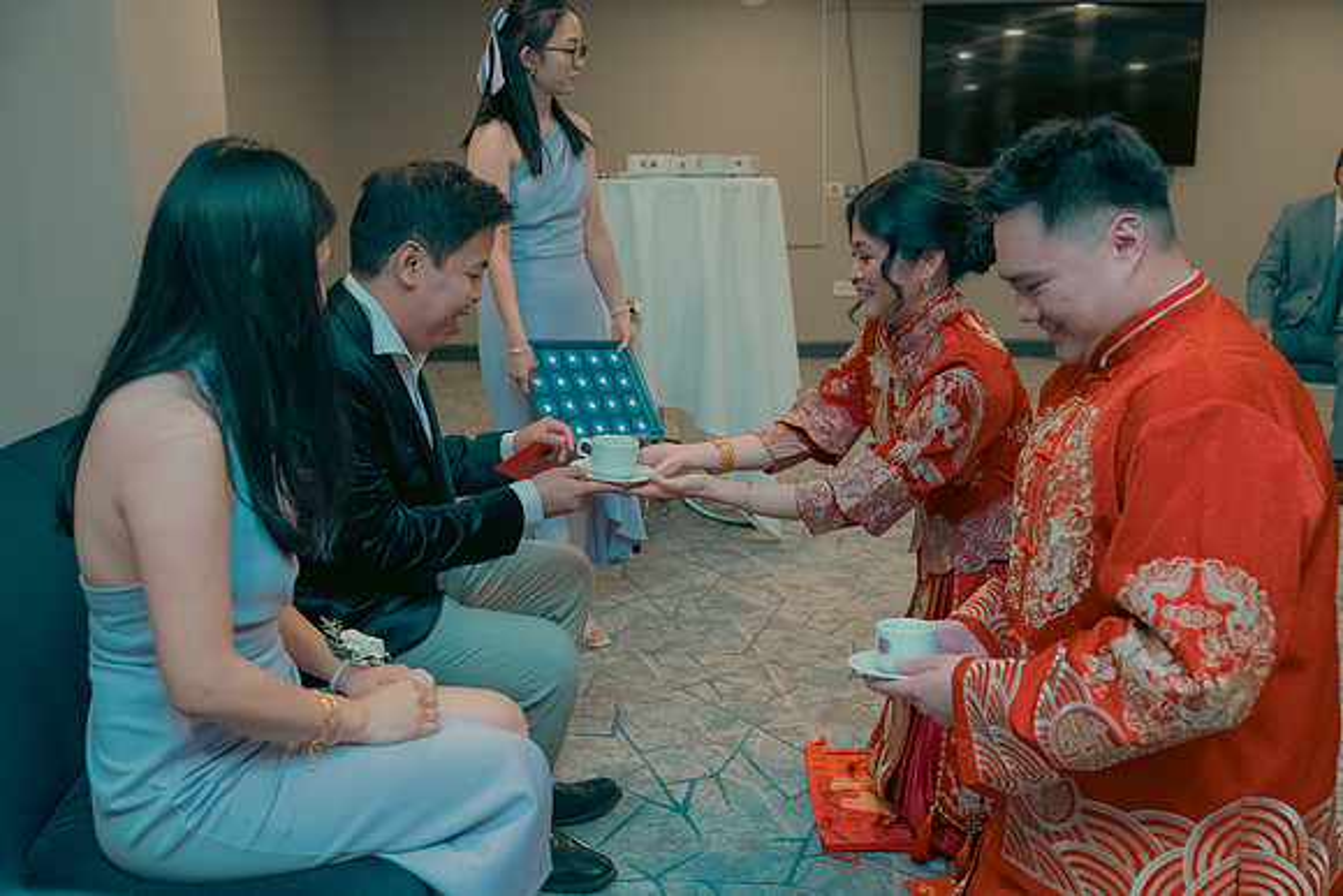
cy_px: 448
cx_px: 672
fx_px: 1306
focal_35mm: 35
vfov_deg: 37.9
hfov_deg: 54.4
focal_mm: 35
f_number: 3.5
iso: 2500
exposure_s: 1/160
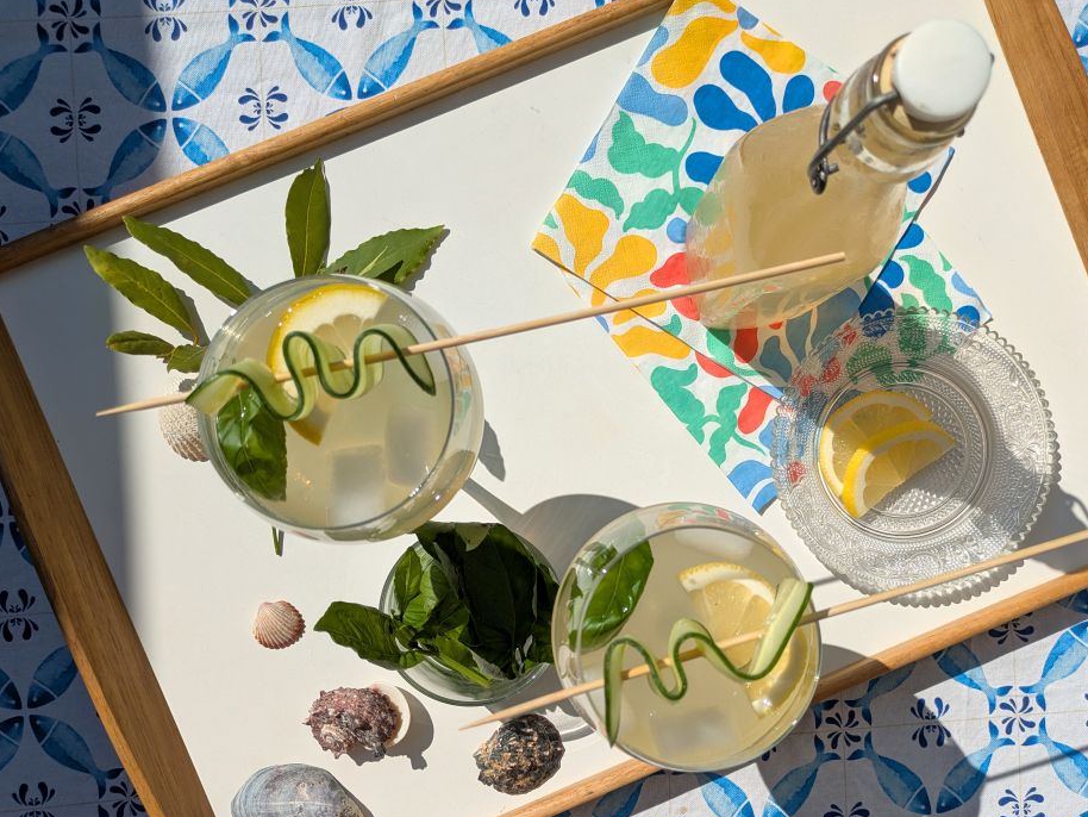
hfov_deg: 63.4
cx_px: 534
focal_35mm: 28
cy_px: 450
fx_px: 880
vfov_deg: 49.7
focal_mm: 5.43
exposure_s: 1/5076
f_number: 1.89
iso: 58
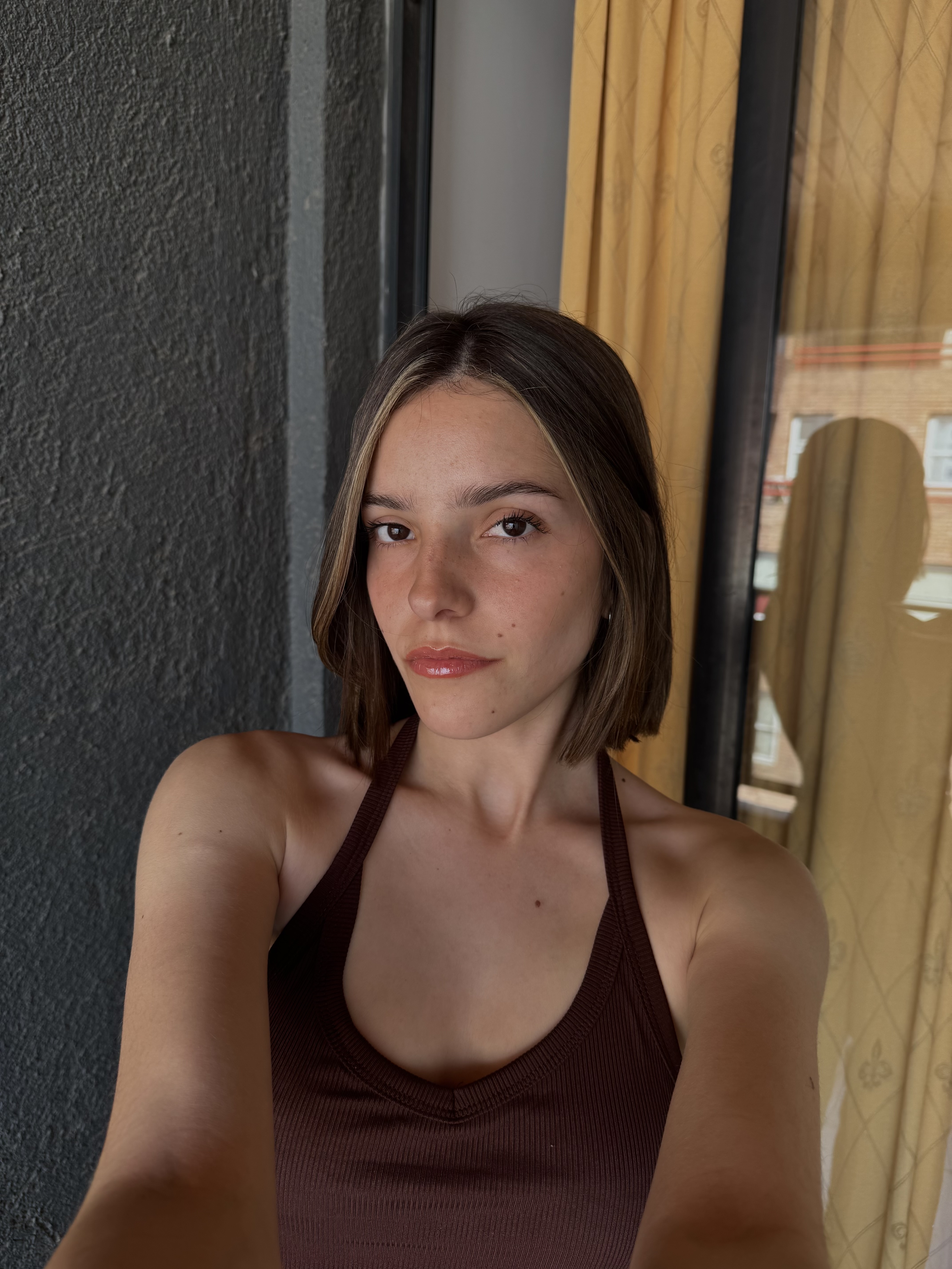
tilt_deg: -10.0
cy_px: 634
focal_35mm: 24
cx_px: 476
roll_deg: -2.1
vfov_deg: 71.6
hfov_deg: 56.8
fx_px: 880
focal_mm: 6.76
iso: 64
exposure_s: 1/180
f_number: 1.78
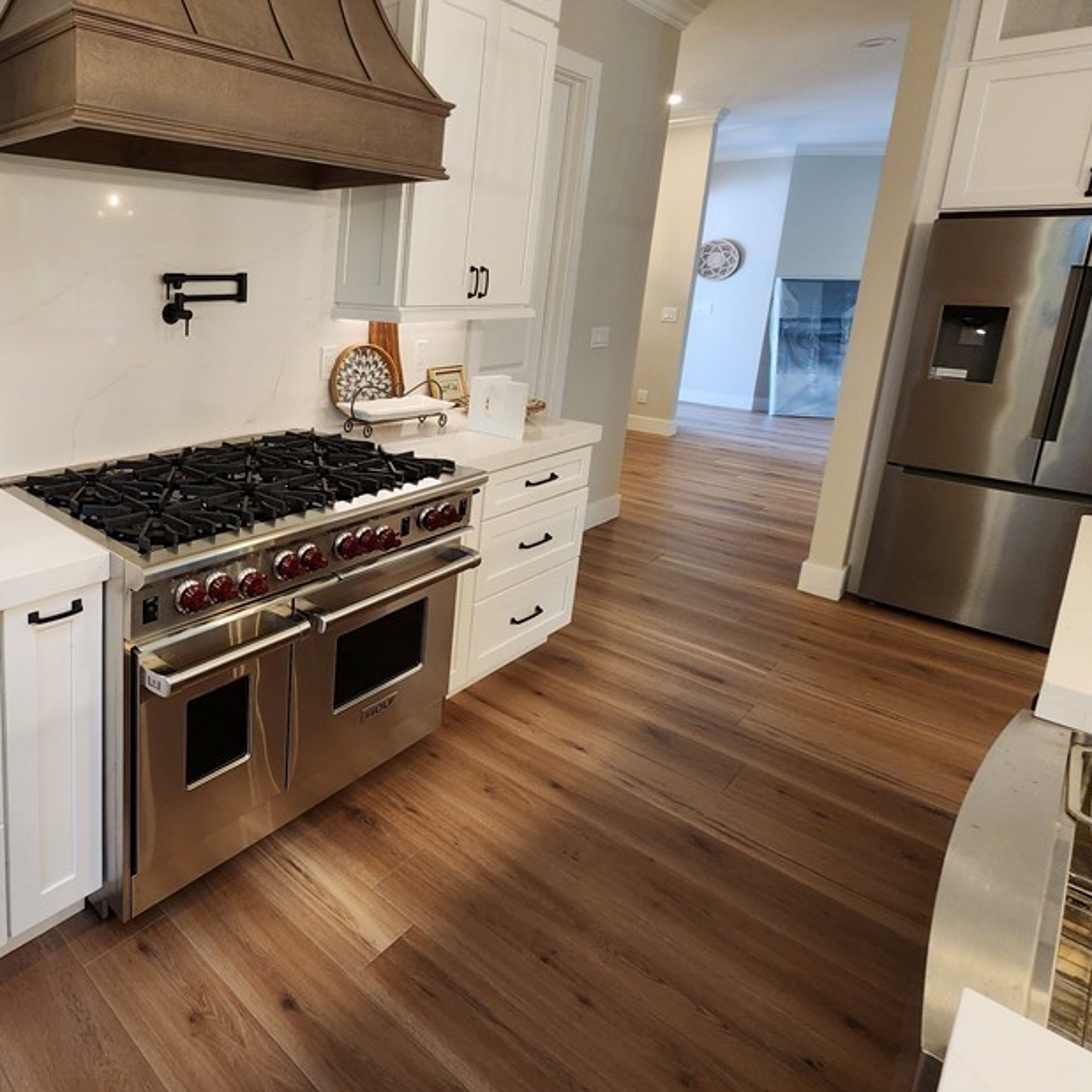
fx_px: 678
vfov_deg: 76.6
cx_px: 196
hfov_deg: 69.0
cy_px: 427
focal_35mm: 19
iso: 160
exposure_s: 1/60
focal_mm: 2.2
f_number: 2.2
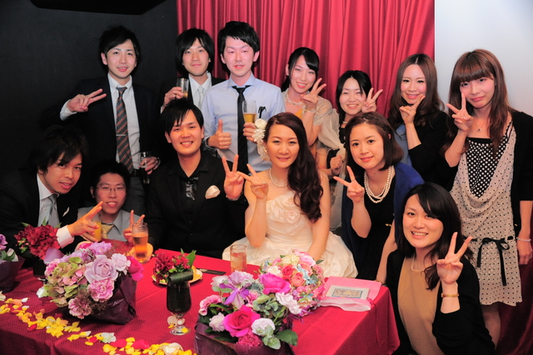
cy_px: 178
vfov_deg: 37.8
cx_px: 266
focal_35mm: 35
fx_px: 518
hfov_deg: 54.5
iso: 4000
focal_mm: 35
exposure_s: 1/60
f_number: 3.8
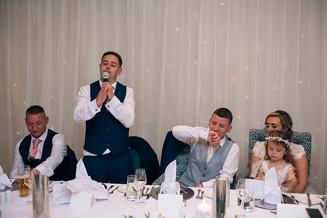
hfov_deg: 44.5
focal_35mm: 44
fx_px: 400
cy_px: 109
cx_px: 164
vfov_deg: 30.5
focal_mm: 44
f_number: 3.5
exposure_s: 1/160
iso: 800
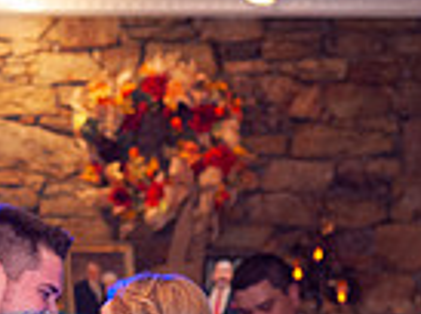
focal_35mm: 269
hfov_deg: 7.4
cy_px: 554
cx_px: 35
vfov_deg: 5.4
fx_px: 3263
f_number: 2.8
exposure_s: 1/160
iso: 1600
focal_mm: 85
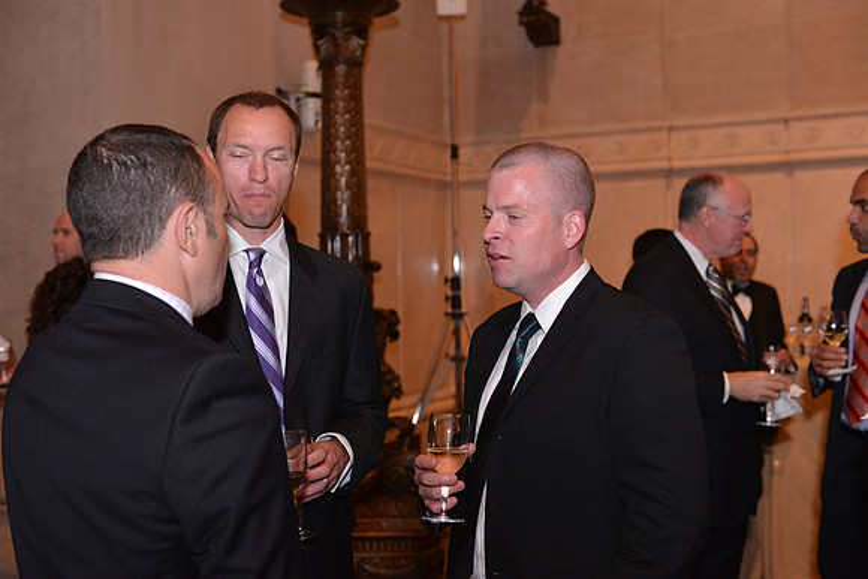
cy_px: 290
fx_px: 1085
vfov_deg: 29.9
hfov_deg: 43.6
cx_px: 434
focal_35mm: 45
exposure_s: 1/60
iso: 2000
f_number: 3.5
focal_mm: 45
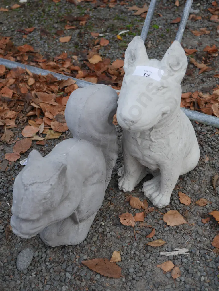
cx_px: 110
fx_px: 421
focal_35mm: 50
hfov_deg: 29.1
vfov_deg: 38.2
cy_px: 146
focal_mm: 25
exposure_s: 1/100
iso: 200
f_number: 5.3
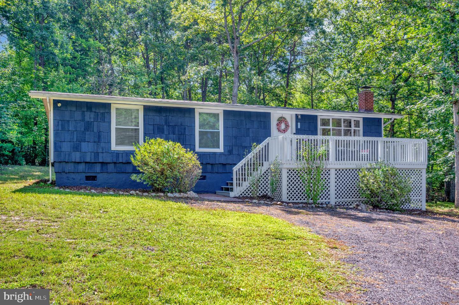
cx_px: 230
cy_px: 152
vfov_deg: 43.5
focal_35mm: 30
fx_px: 382
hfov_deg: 62.0
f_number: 5.6
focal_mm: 30
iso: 140
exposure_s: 1/250
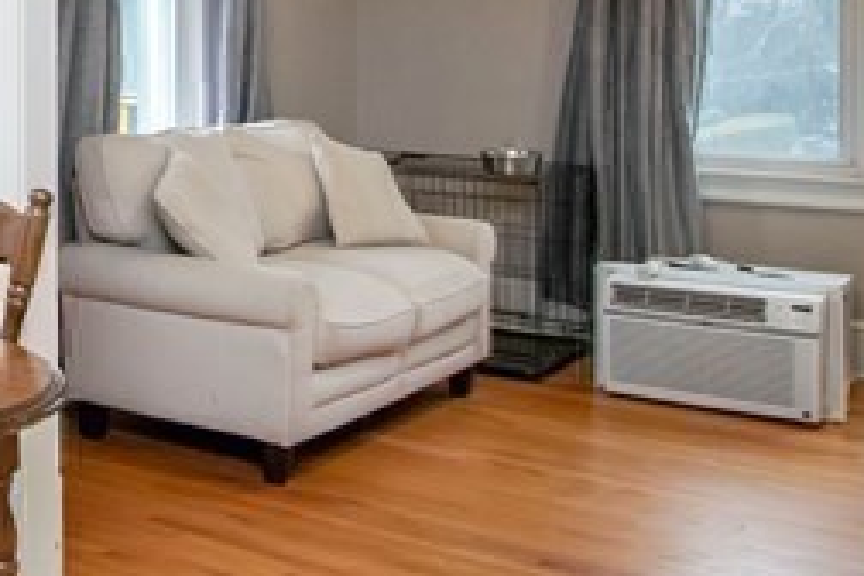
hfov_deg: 27.6
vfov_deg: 21.7
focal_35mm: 61
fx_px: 1464
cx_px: -247
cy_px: 46
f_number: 5.6
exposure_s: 1/125
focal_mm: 10
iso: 800
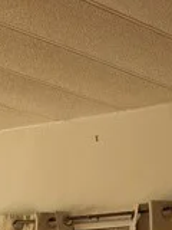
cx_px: 143
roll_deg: -0.1
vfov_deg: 11.9
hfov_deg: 9.6
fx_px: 1020
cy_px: 400
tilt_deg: -2.0
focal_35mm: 154
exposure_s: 1/176
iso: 80
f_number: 1.78
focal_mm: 6.76
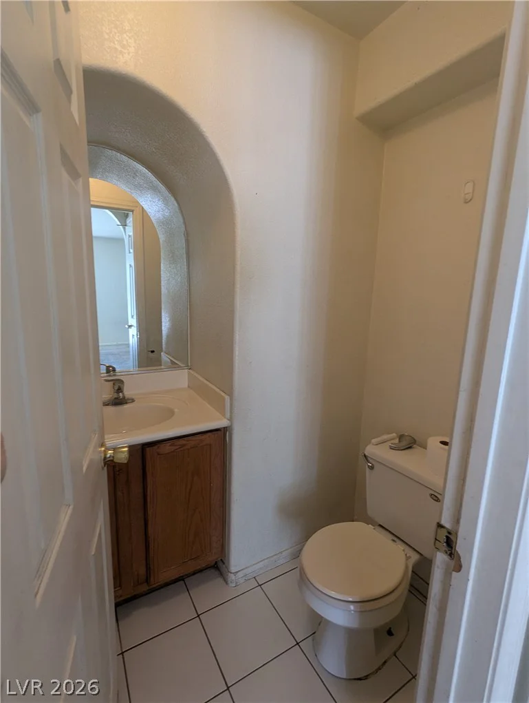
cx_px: 264
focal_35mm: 16
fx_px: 325
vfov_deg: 94.4
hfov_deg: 78.3
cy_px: 352
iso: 152
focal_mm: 2.35
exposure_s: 1/24
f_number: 2.2
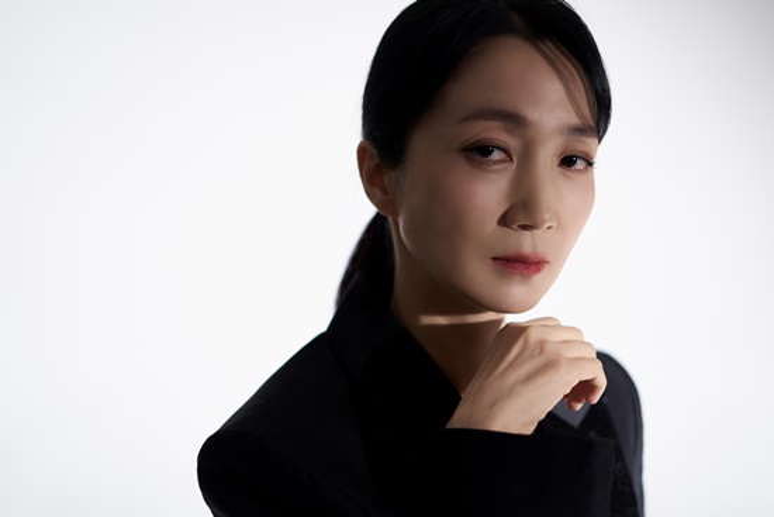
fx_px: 1075
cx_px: 387
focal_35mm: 50
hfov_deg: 39.6
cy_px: 258
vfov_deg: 27.0
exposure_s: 1/250
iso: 500
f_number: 2
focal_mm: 50
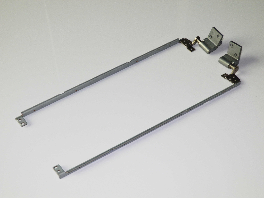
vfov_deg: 25.2
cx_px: 132
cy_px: 99
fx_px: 442
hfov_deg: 33.2
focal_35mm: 58
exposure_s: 1/80
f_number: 3.9
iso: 100
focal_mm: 10.41
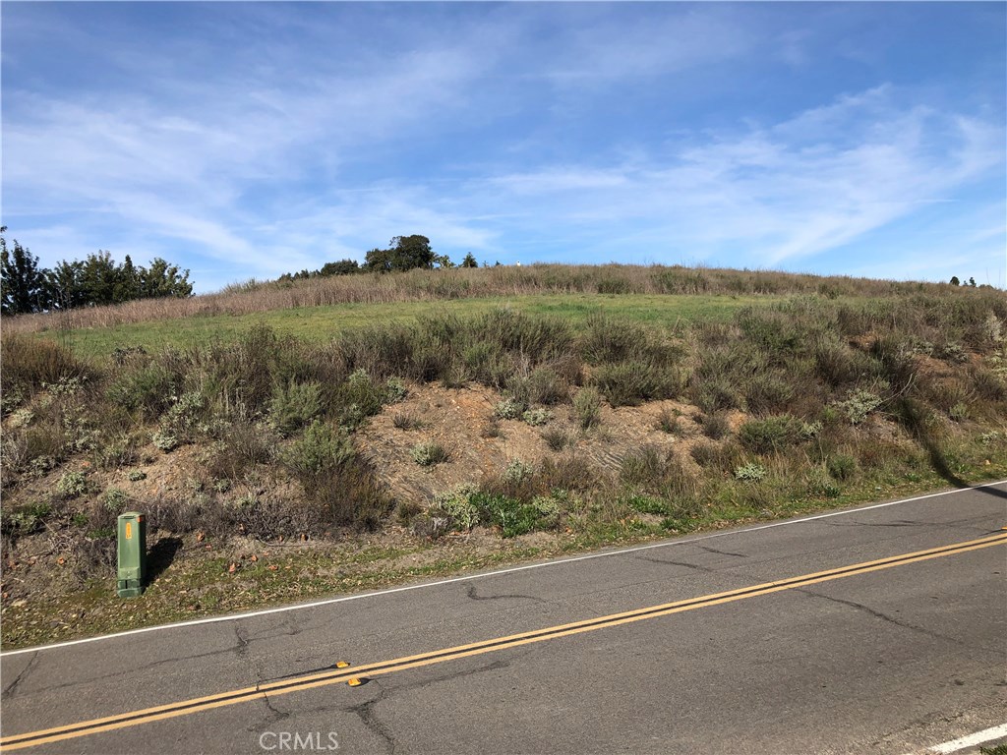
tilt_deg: -3.3
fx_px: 815
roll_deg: +2.5
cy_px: 378
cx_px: 504
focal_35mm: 28
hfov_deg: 63.4
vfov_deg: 49.7
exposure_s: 1/2288
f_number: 1.8
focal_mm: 3.99
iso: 20
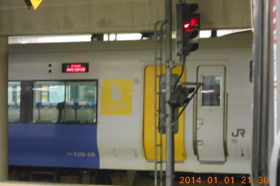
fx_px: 1268
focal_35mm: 163
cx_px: 140
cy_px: 98
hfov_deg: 12.6
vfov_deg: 8.4
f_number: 6.5
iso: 800
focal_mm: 27.6
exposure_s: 1/13
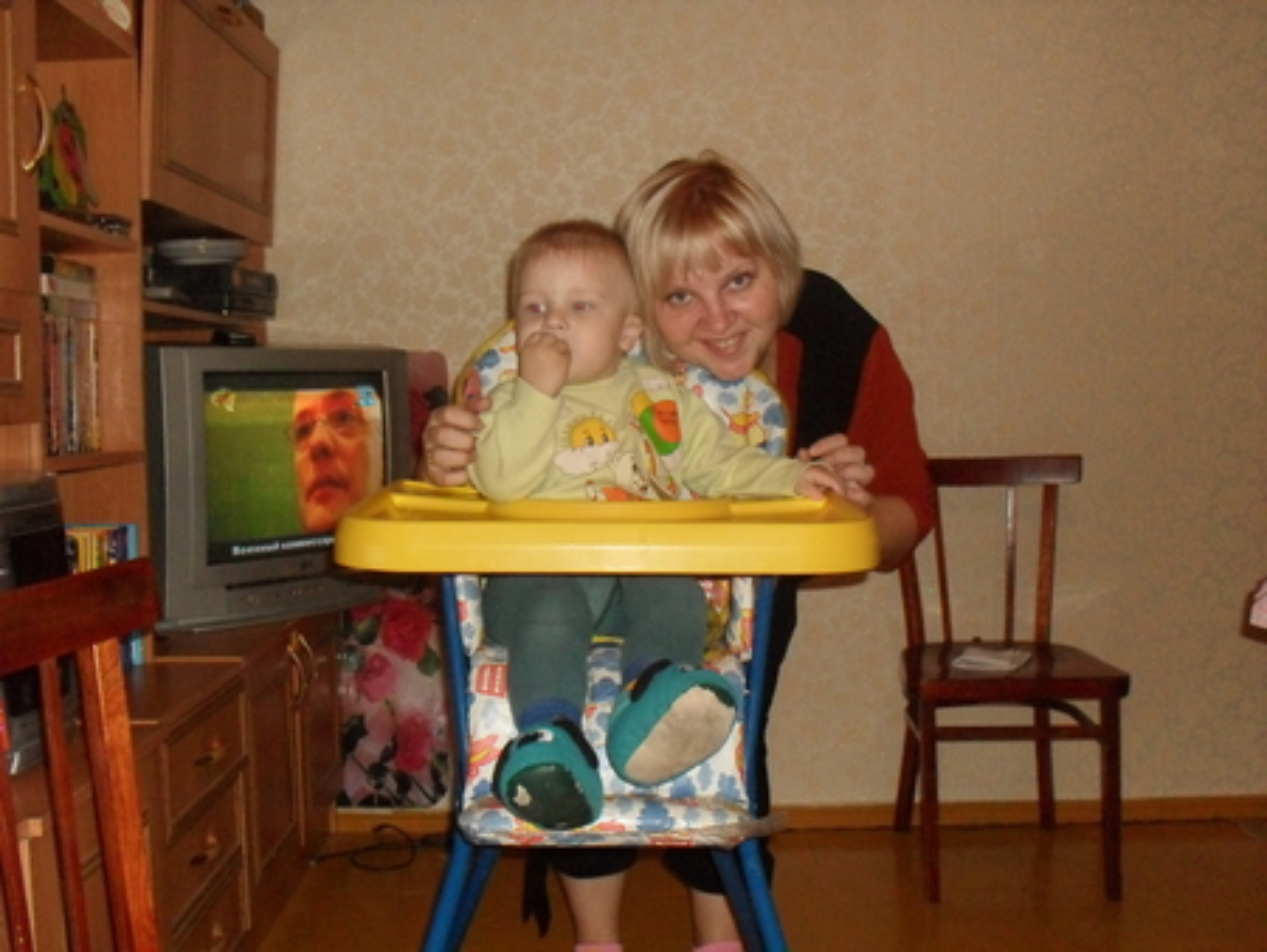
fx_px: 1392
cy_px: 476
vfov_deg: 37.8
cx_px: 634
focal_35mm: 38
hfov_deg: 49.0
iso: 240
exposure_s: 1/45
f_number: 8.3
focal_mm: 6.3
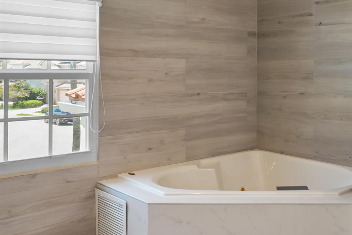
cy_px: 74
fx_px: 430
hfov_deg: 42.6
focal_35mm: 44
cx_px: 278
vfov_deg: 30.2
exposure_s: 1/10
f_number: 4.5
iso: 100
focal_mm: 10
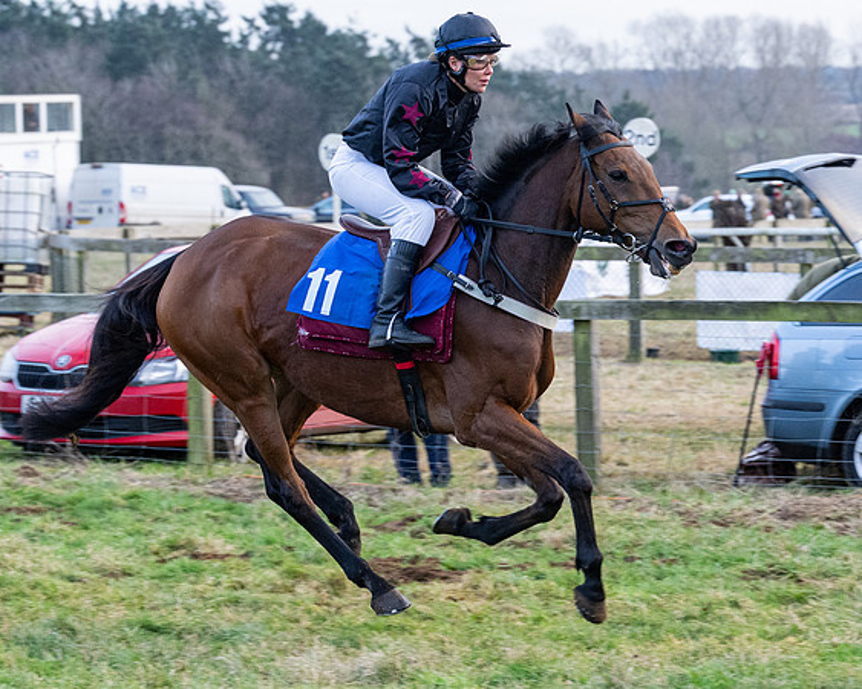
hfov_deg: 13.5
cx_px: 521
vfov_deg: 10.8
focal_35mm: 142
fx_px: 3632
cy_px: 399
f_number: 4
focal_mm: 70
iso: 1250
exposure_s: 1/500
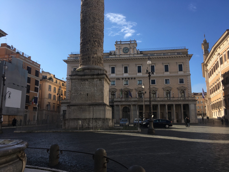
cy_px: 86
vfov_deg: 48.2
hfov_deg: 61.7
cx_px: 114
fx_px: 192
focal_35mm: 29
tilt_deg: +7.6
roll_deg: +0.8
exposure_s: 1/1451
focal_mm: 4.15
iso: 25
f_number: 2.2
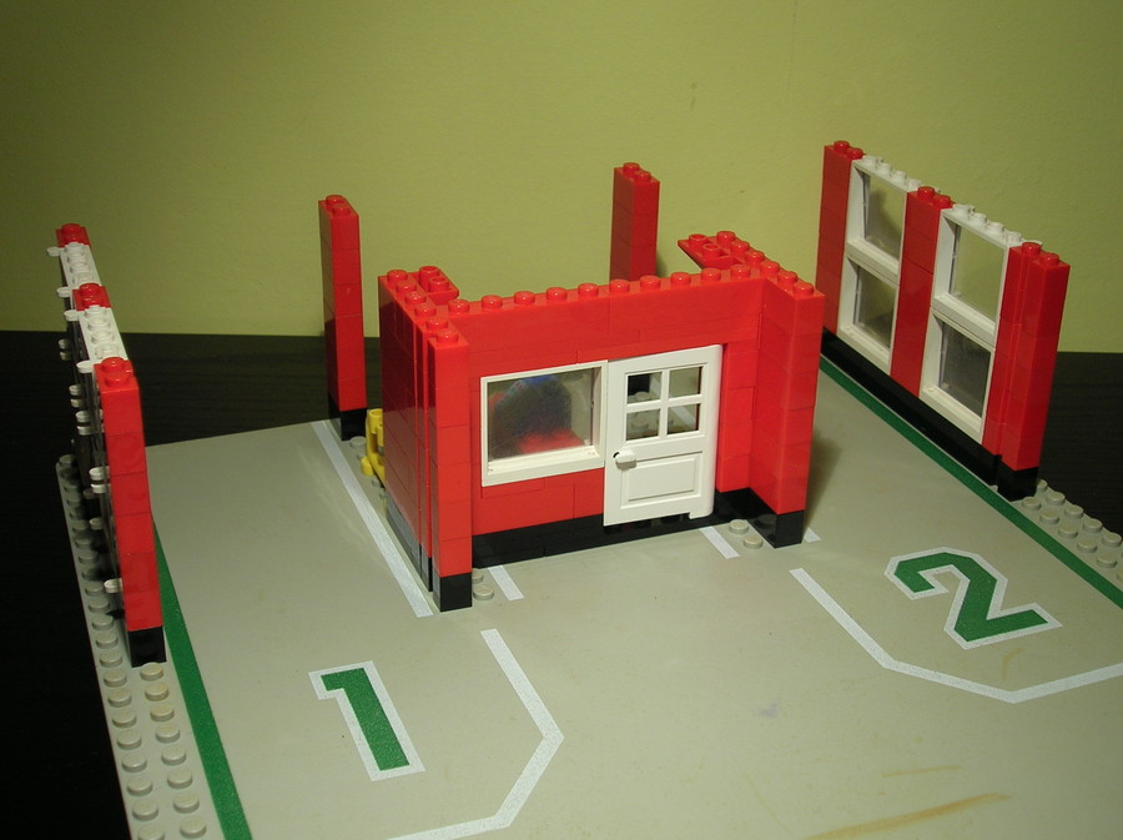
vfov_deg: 31.5
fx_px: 1491
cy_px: 420
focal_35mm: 46
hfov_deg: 41.3
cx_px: 562
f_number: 3.2
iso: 50
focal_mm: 7.7
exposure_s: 1/18.5
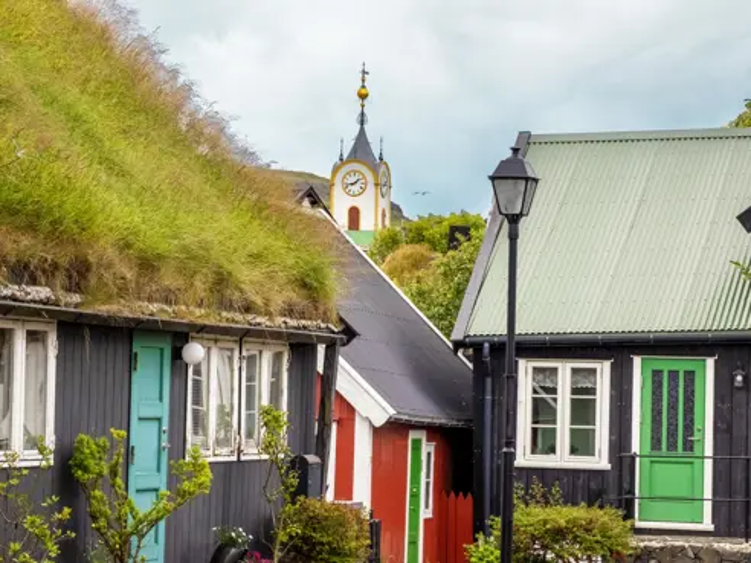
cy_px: 282
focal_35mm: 122
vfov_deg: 12.1
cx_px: 376
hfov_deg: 16.1
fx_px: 2647
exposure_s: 1/125
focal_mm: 61
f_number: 10
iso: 250
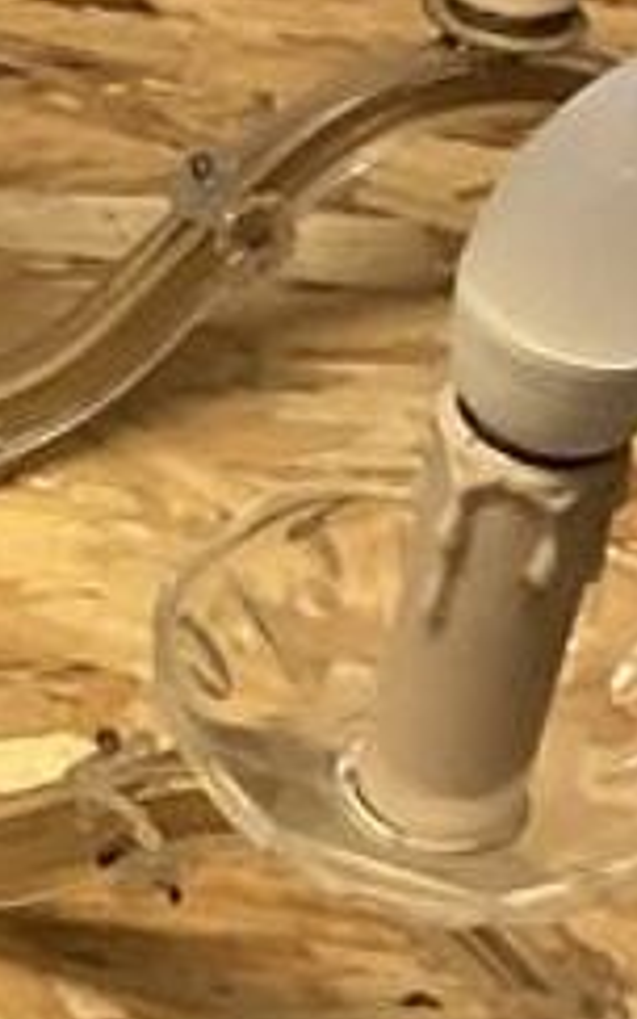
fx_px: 4997
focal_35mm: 180
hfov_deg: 6.9
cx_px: -880
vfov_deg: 11.4
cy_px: -212
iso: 200
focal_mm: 3.3
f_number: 2.4
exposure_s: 1/50
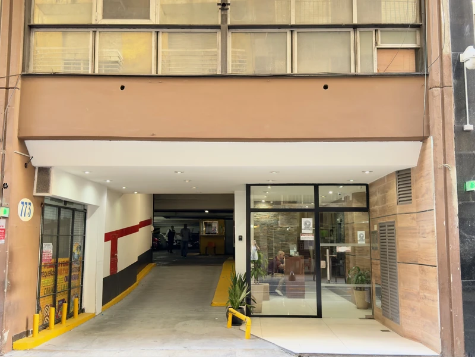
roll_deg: -0.2
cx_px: 238
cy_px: 178
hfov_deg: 51.4
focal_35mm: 36
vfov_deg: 39.7
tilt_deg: +6.7
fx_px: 494
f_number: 1.78
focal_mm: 6.76
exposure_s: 1/92
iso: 200
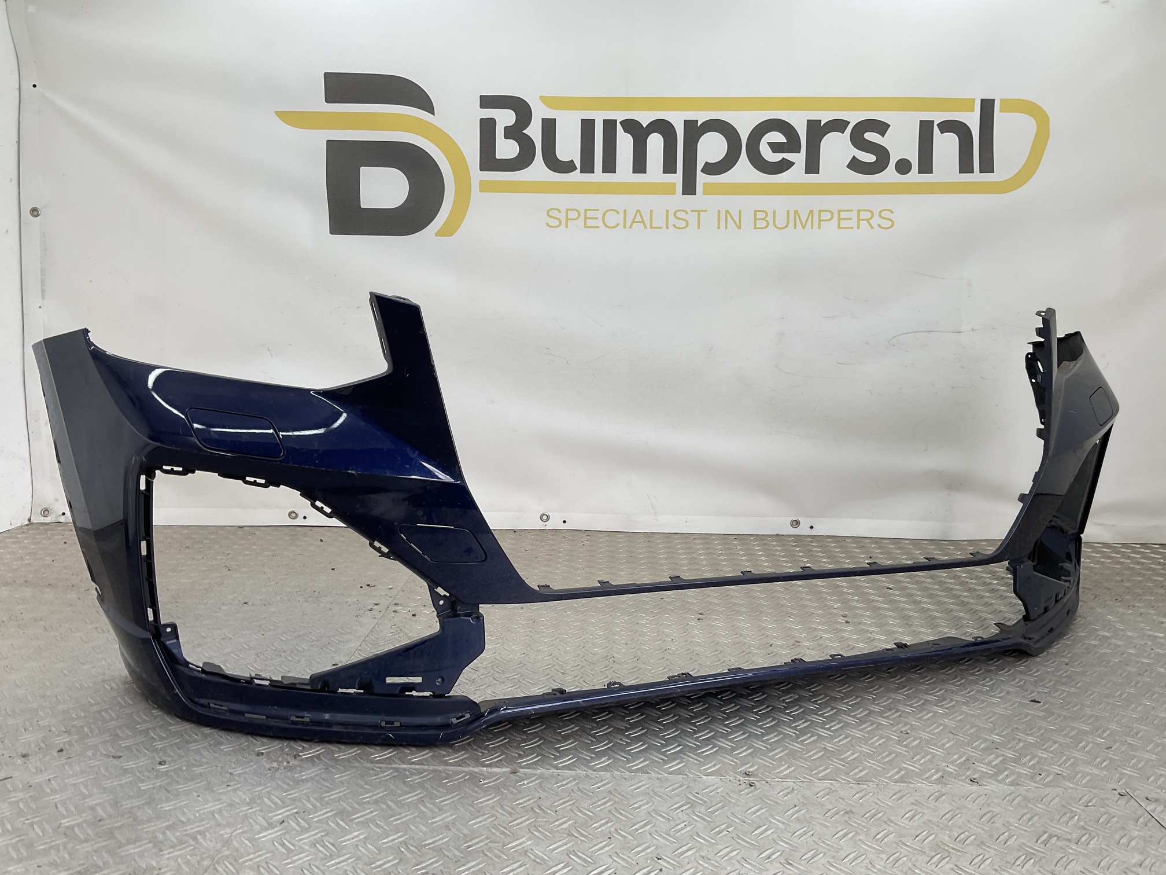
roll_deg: -2.2
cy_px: 438
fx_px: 977
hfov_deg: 61.7
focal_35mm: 29
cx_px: 583
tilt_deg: -9.1
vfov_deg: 48.2
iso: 16
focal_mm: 3
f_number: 1.8
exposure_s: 1/154
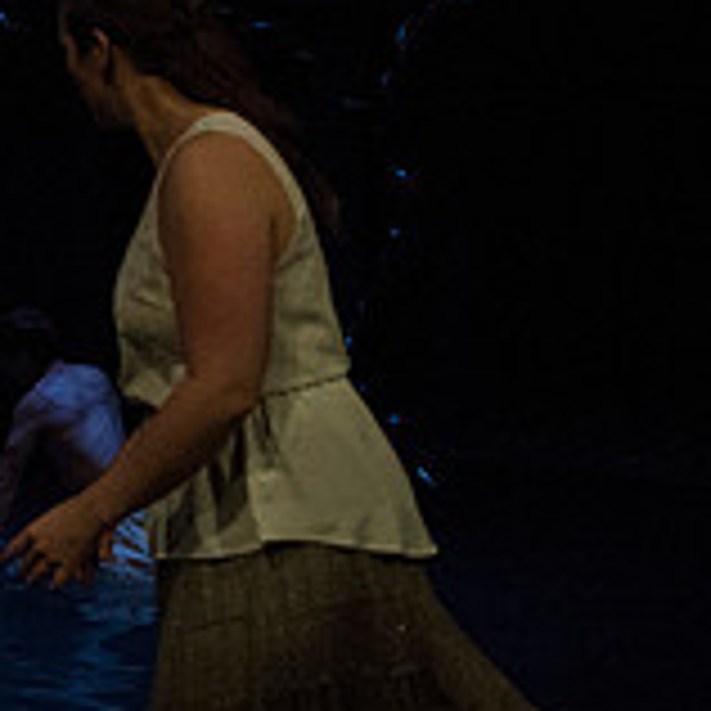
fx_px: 1882
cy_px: 270
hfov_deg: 18.8
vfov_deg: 21.3
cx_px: -360
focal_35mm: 81
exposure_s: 1/500
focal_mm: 26
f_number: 2.8
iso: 12800
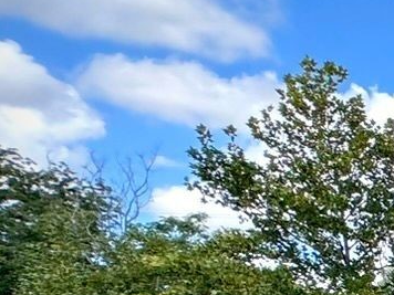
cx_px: 1096
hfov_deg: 10.8
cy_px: 429
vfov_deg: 10.4
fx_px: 1571
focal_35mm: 138
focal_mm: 6.81
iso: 42
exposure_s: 1/6289
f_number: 1.85
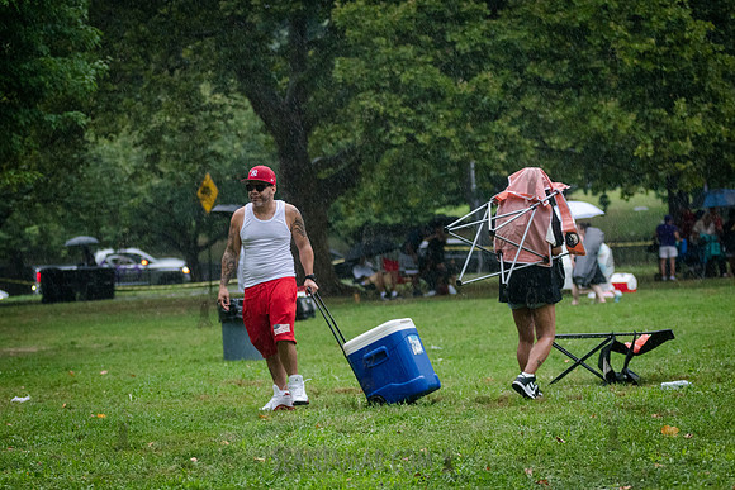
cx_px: 267
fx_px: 2391
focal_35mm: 117
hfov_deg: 17.4
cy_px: 257
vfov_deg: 11.7
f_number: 3.2
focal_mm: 92
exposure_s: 1/320
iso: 2000
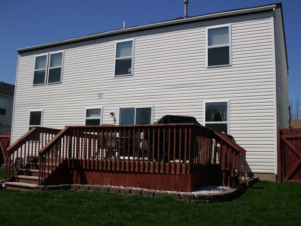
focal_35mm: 36
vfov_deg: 39.7
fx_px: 313
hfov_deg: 51.4
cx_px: 150
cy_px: 113
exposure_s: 1/640
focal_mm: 6.3
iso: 64
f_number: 7.3
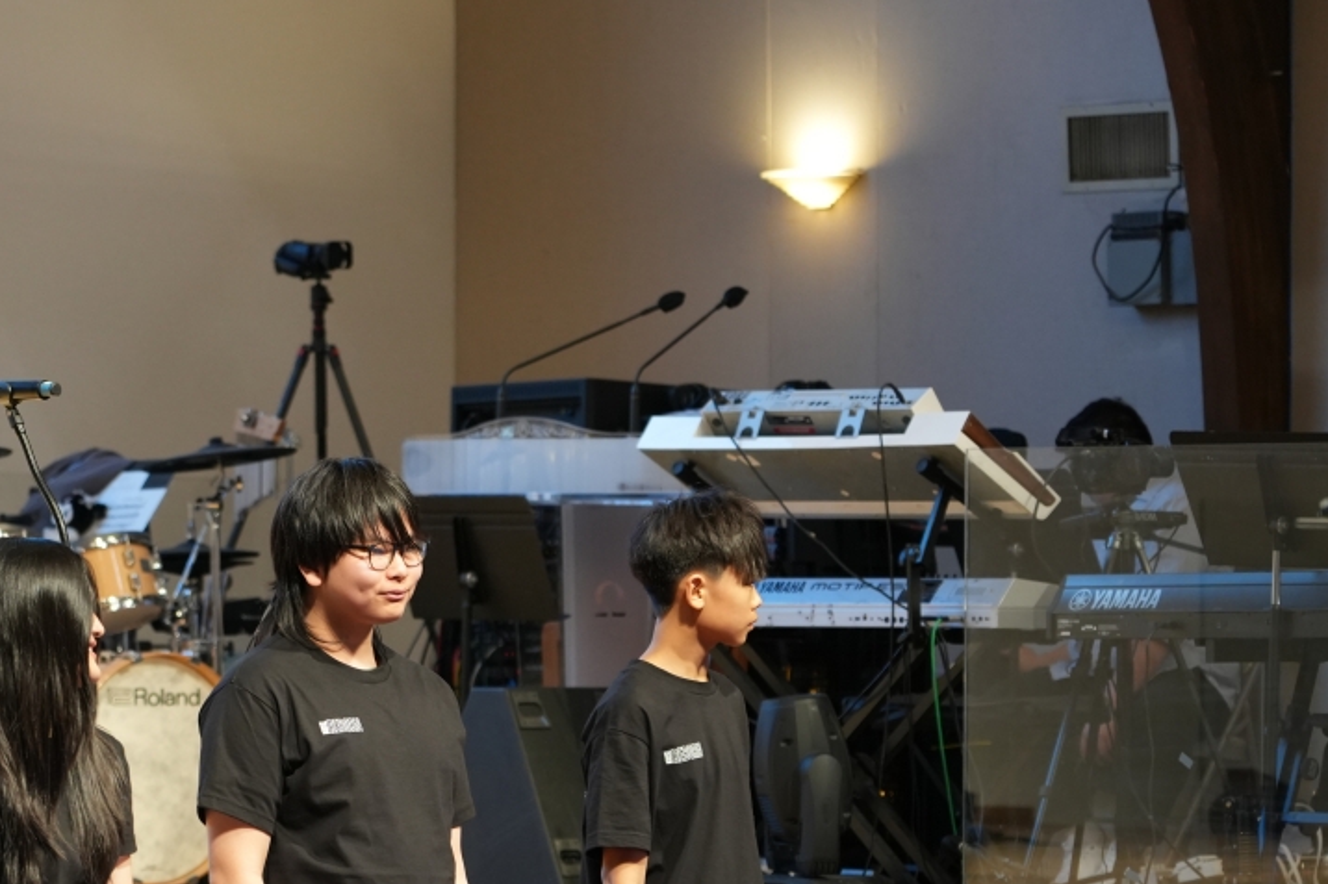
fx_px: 6491
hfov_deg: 11.6
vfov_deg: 7.8
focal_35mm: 176
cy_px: 701
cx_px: 315
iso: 2000
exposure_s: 1/125
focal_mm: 105
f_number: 4
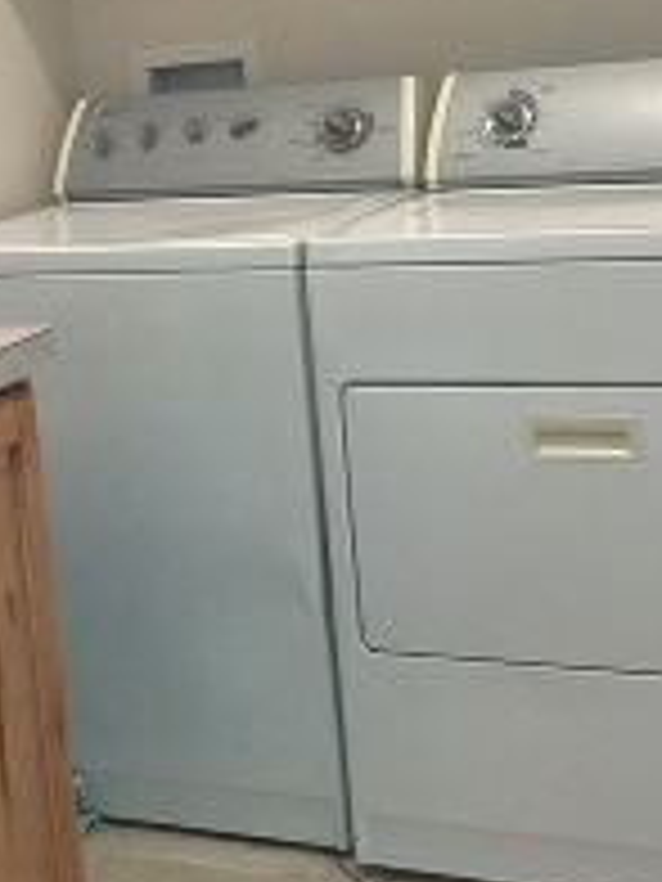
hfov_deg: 20.6
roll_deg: +4.8
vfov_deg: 27.1
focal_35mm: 71
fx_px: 1810
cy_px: 256
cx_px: 198
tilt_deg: -6.0
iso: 50
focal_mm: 4.15
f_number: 2.2
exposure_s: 1/30
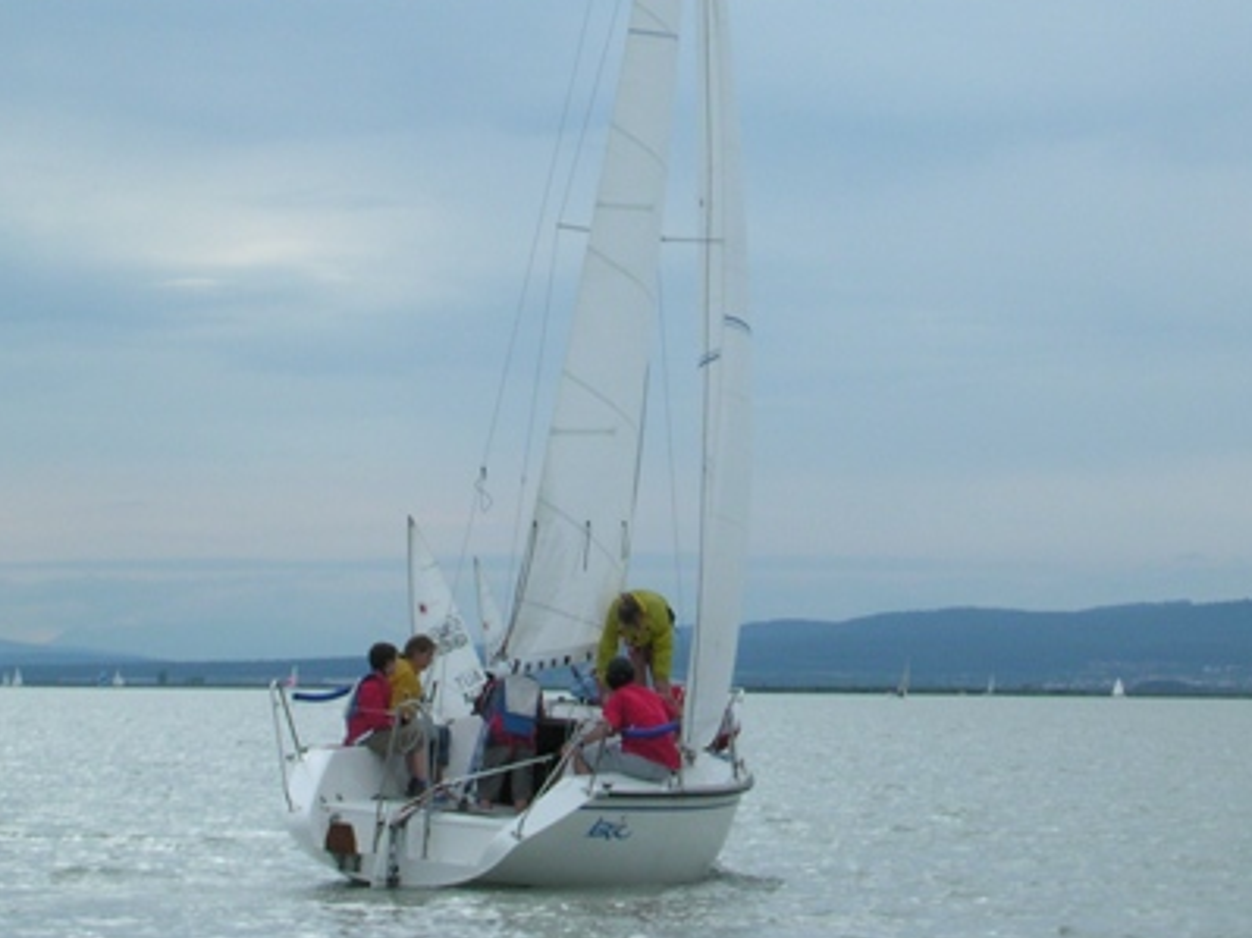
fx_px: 6436
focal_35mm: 178
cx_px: 866
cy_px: 204
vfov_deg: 8.3
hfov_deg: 11.1
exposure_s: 1/398
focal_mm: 16.8
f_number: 4.8
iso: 100
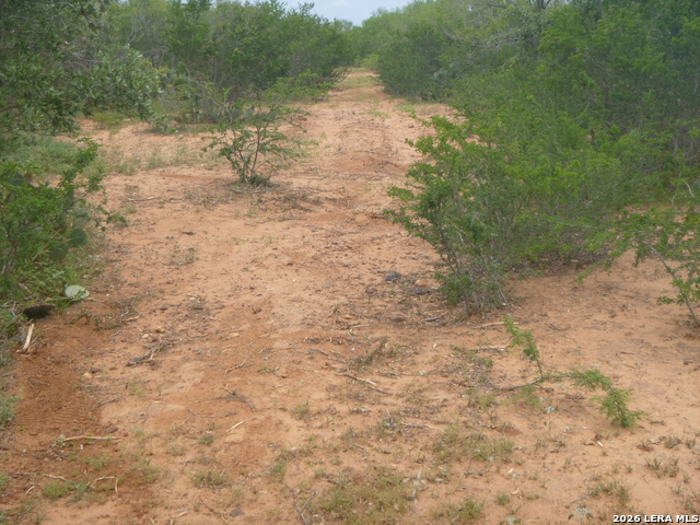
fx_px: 950
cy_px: 262
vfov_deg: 30.9
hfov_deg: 40.4
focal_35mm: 47
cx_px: 350
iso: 100
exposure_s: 1/250
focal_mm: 8.4
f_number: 4.8
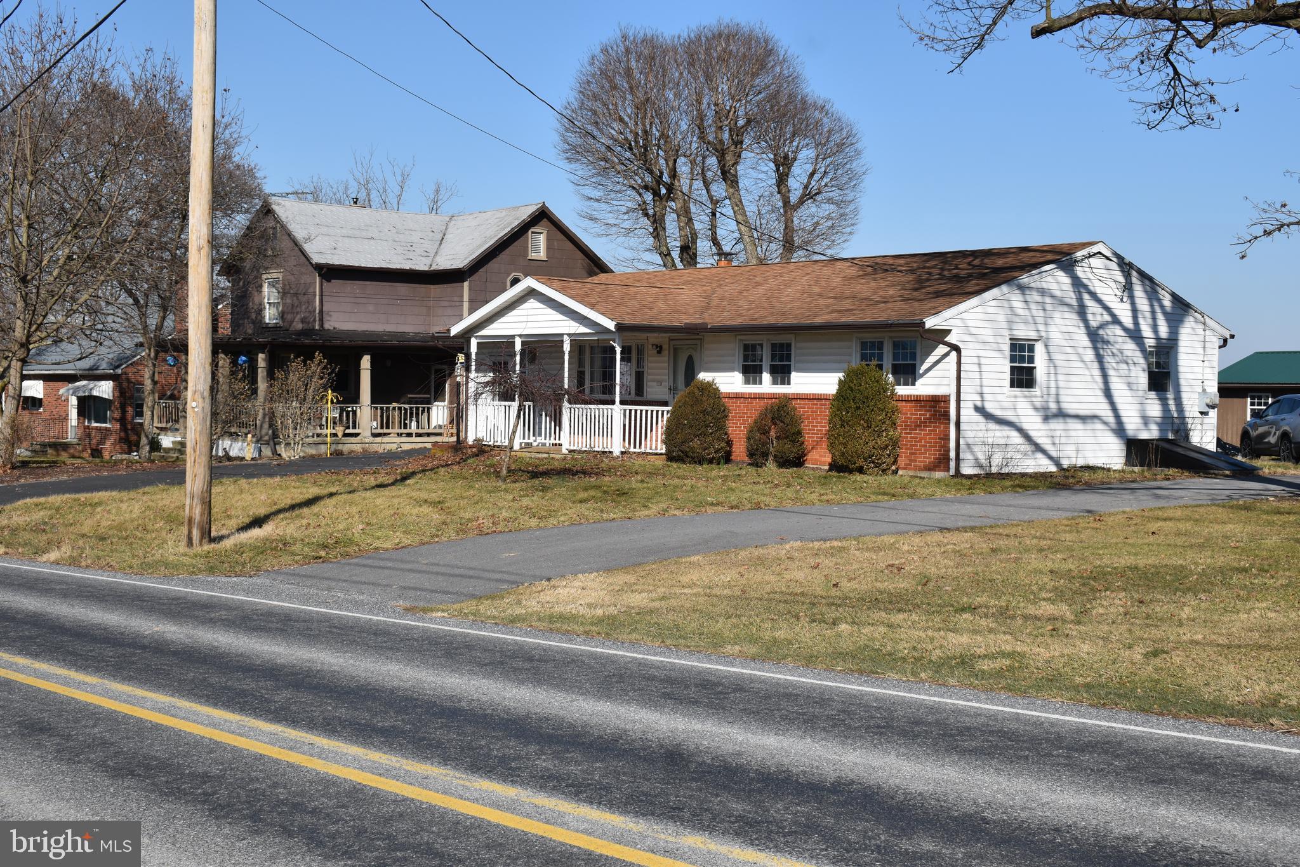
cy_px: 434
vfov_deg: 28.9
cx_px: 650
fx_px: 1679
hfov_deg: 42.3
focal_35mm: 46
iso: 100
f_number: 9
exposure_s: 1/320
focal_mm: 31
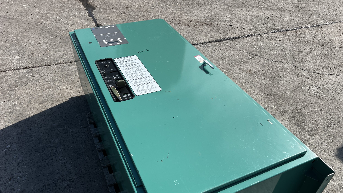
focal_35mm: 29
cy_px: 116
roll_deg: -2.0
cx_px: 174
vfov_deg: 40.0
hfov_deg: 66.1
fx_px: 264
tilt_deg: -42.8
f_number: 1.5
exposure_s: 1/4444
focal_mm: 5.7
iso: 50
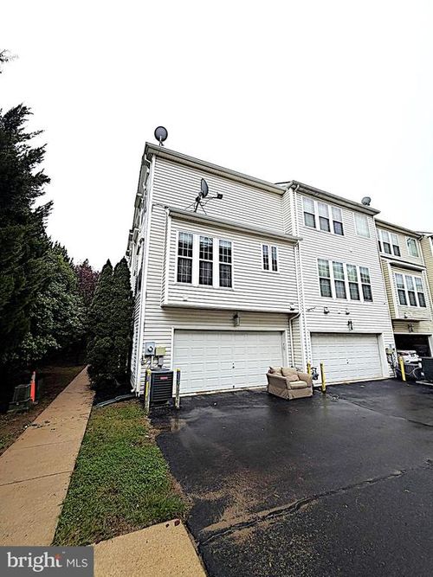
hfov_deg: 85.7
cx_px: 216
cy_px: 288
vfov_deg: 102.1
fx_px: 234
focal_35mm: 14
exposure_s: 1/770
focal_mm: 2.22
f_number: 2.2
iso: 32
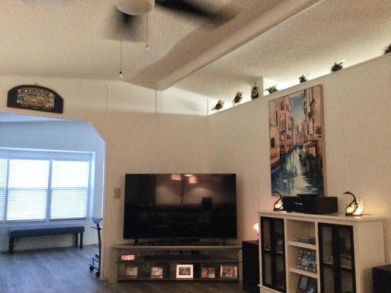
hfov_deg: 58.4
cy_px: 146
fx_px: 350
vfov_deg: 45.4
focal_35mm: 31
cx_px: 196
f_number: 2.4
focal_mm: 3.3
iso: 320
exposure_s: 1/15
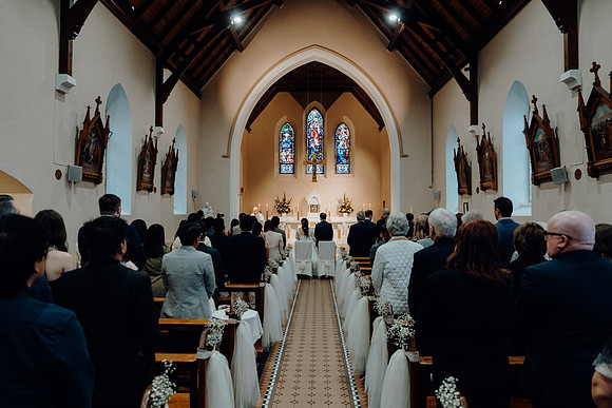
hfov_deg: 73.7
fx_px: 408
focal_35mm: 24
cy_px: 204
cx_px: 306
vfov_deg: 53.2
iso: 2500
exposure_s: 1/160
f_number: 3.5
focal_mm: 24
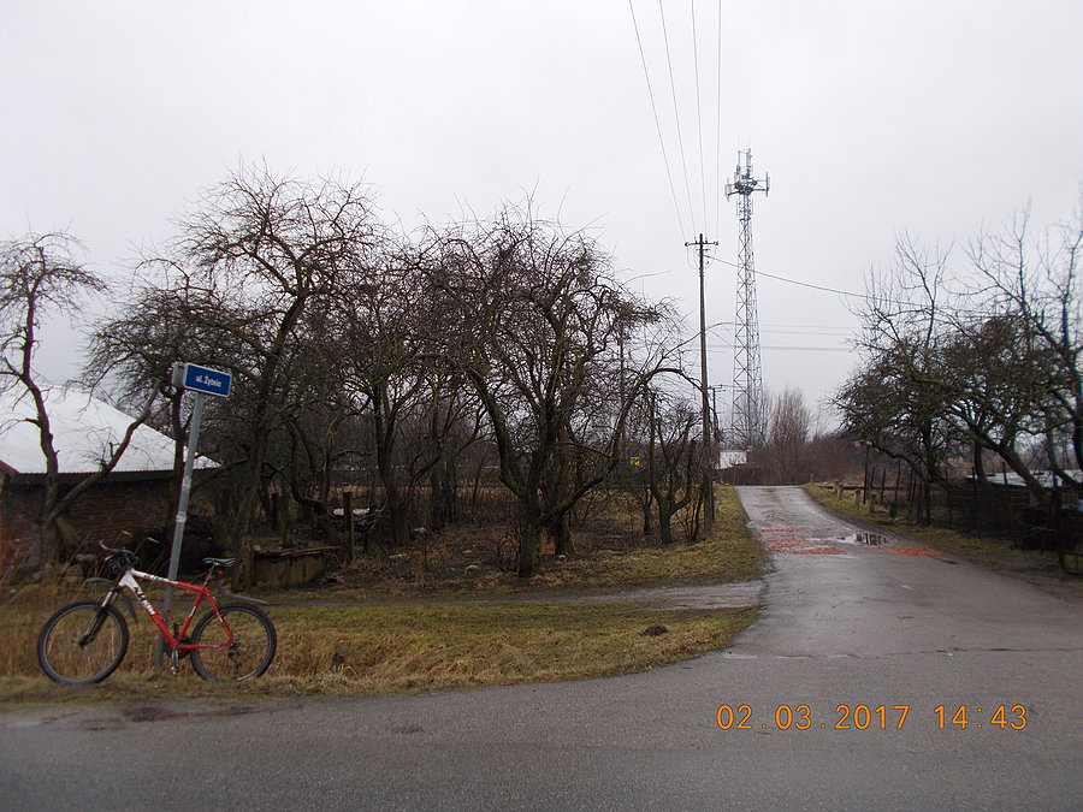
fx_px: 813
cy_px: 406
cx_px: 542
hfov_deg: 67.3
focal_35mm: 26
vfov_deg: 53.1
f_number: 3.2
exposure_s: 1/80
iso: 80
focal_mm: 4.6
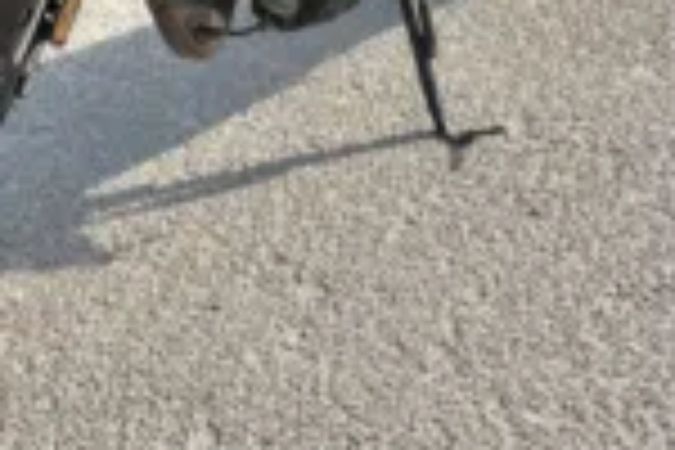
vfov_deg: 16.1
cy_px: -351
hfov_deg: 27.7
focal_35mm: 72
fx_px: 1350
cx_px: 171
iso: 50
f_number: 1.6
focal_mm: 5.96
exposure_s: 1/2639
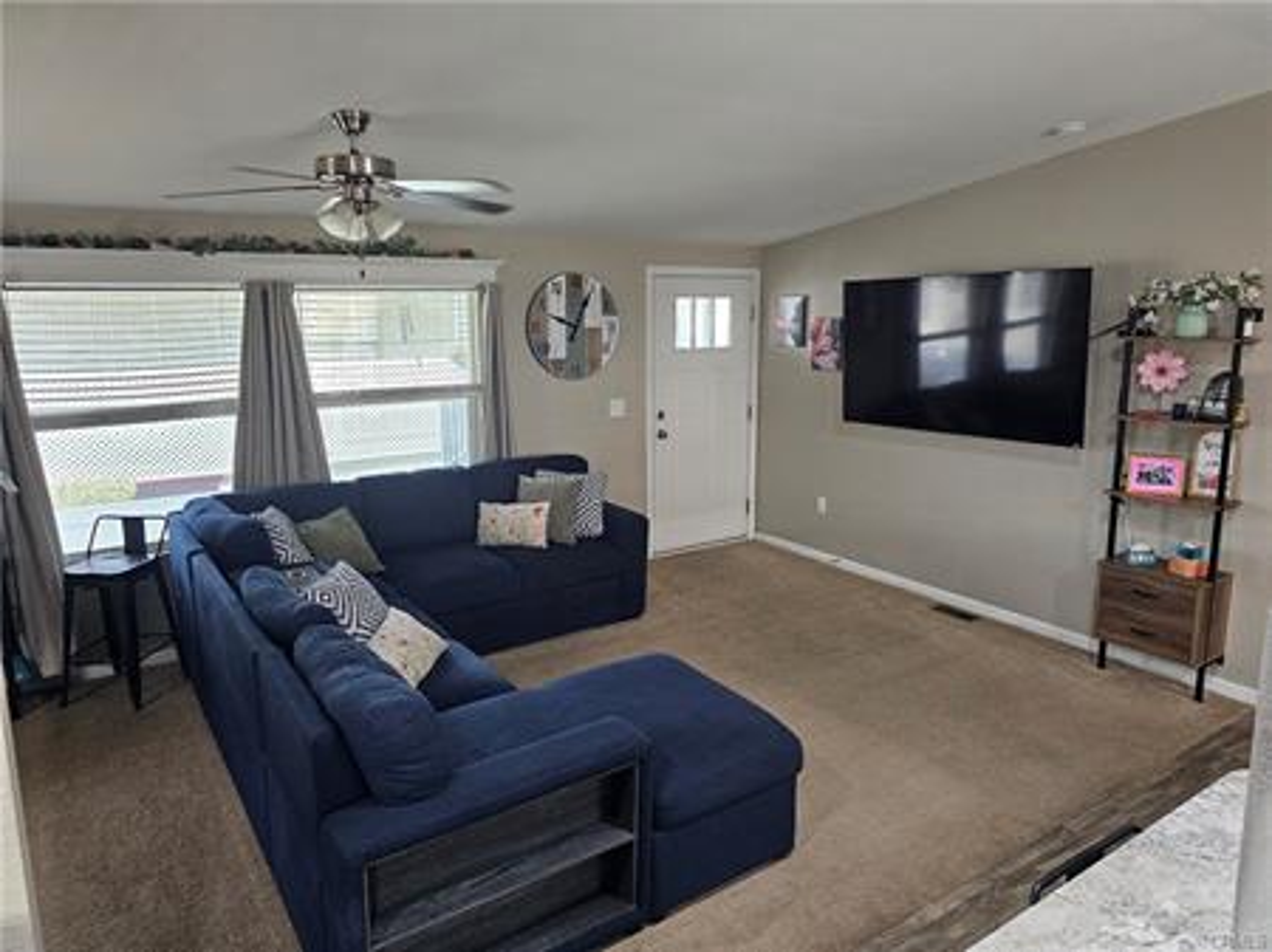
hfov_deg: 74.0
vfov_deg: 58.8
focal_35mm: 23
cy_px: 476
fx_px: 845
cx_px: 636
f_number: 1.7
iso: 640
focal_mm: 6.3
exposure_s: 1/120
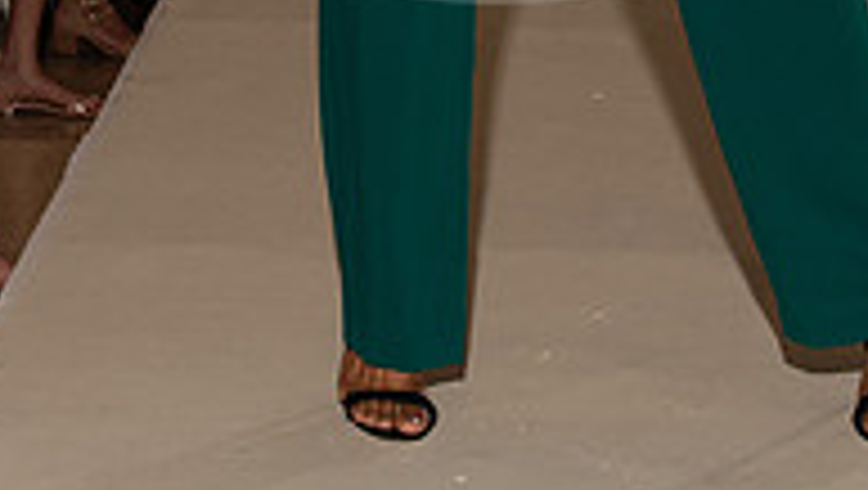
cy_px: -454
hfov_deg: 10.8
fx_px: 4608
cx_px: 497
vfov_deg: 6.0
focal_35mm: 200
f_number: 9
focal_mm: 82
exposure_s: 1/250
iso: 800
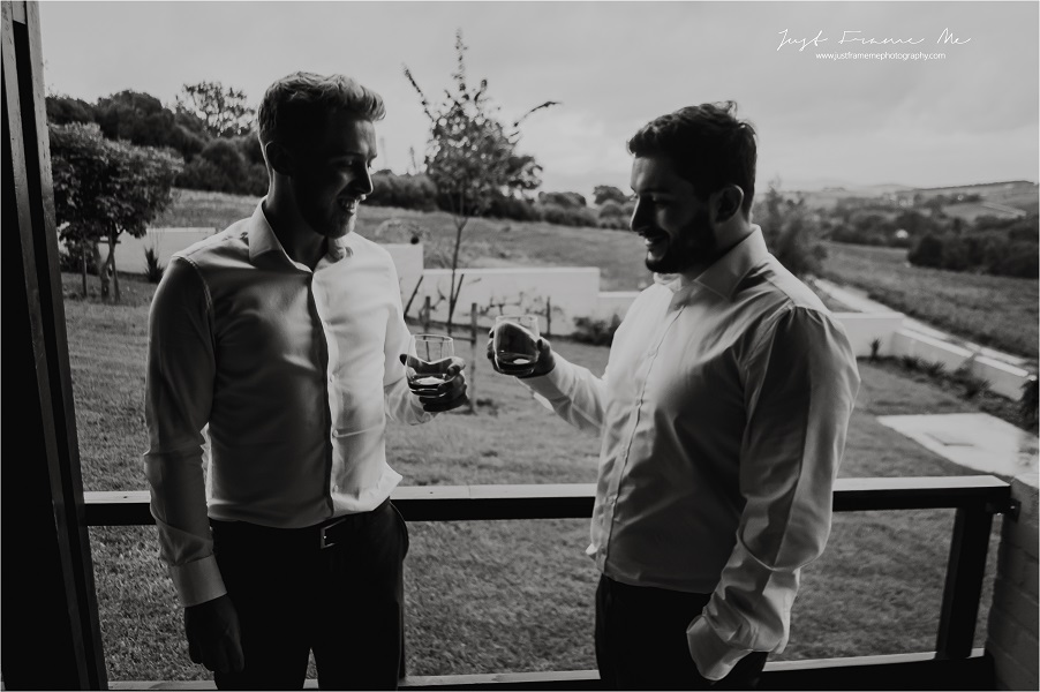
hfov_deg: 67.4
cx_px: 520
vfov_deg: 47.9
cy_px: 346
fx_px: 779
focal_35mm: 27
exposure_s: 1/500
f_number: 3.5
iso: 560
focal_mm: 18
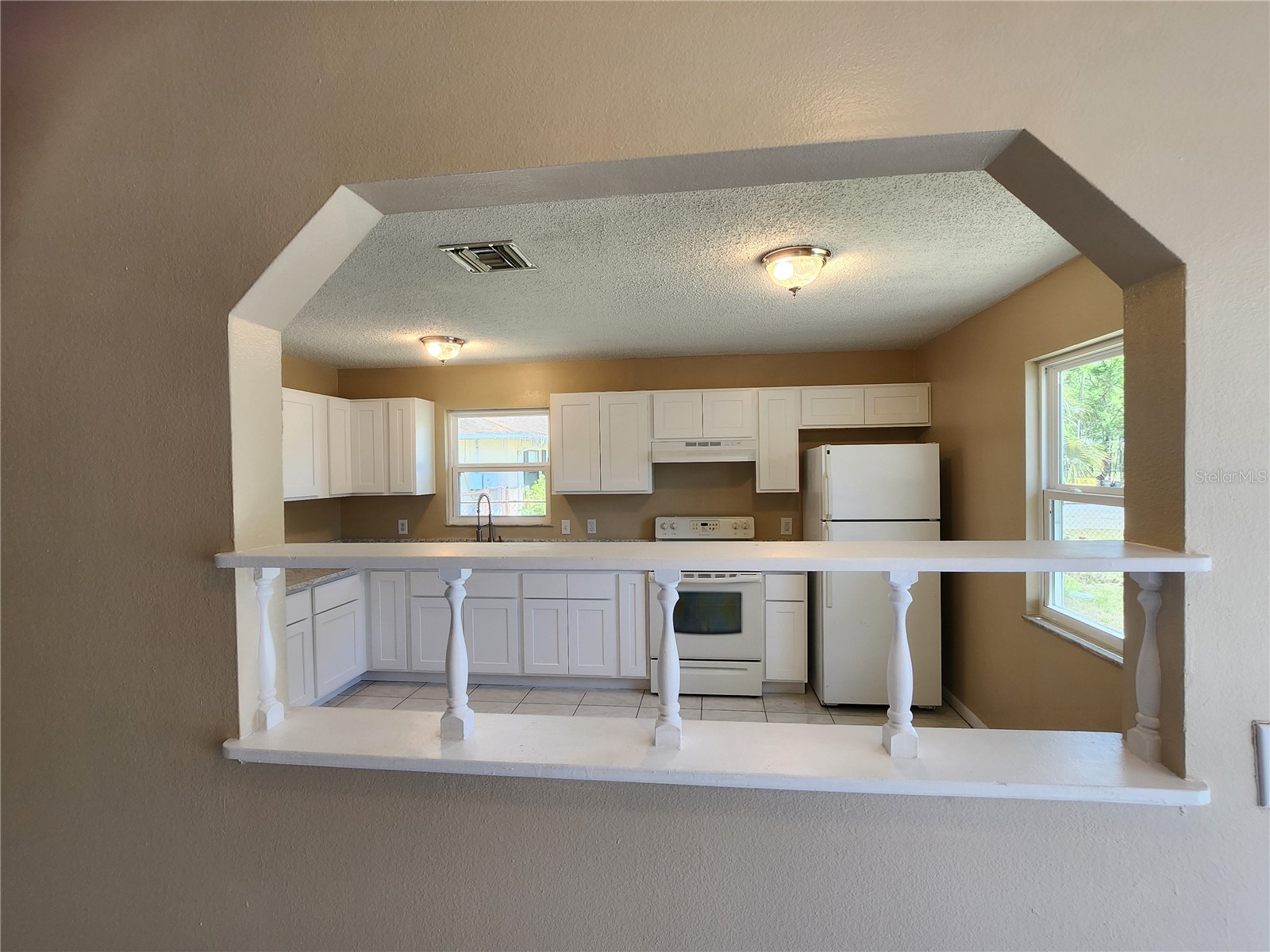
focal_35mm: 13
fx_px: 477
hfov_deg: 106.2
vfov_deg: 89.9
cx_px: 635
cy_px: 476
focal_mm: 1.7
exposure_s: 1/60
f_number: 2.2
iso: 50
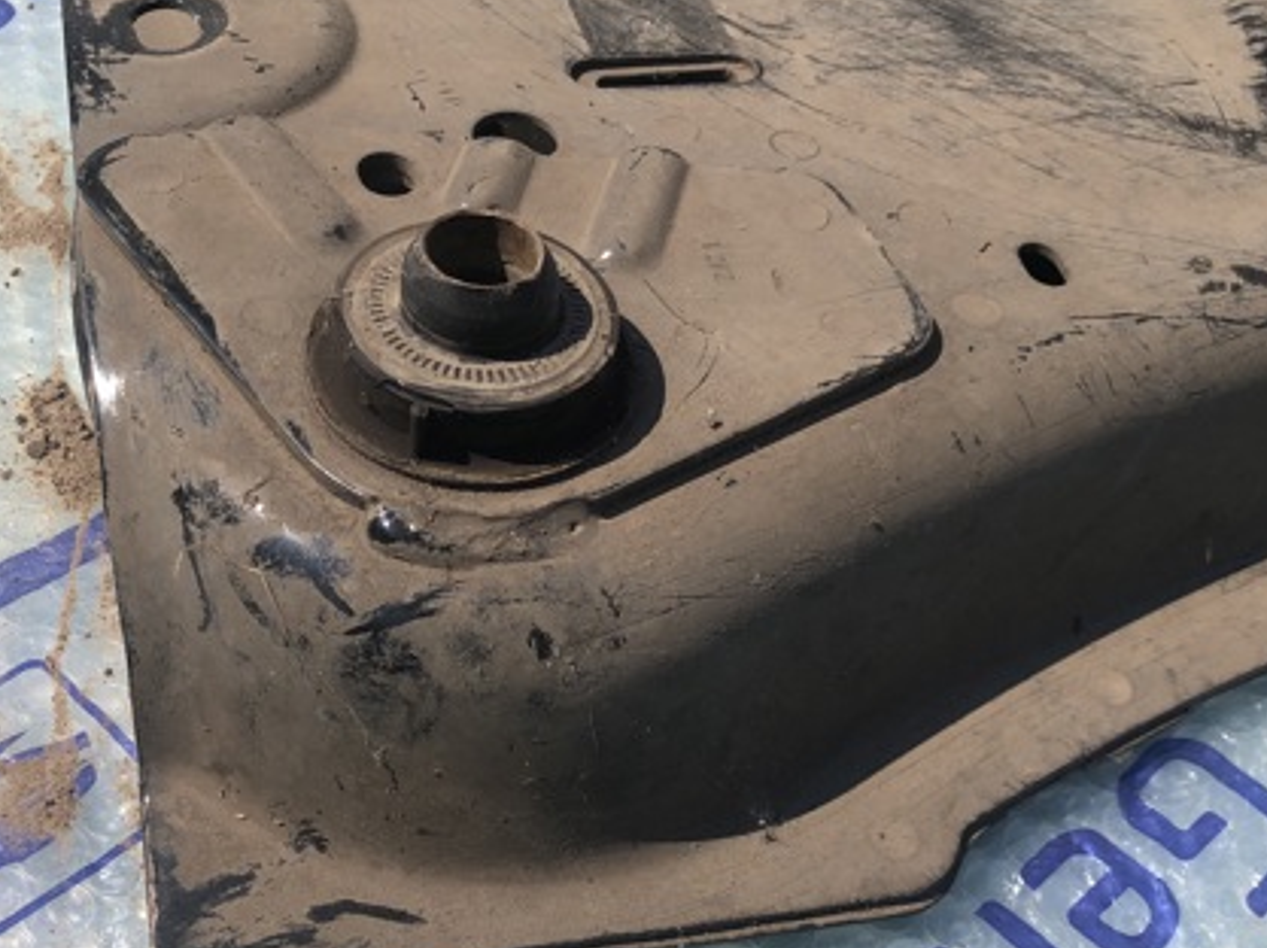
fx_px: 1573
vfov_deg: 33.4
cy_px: 594
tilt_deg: -43.7
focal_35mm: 43
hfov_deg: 43.7
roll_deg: -10.2
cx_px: 532
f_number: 1.8
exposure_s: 1/2825
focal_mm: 4
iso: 20
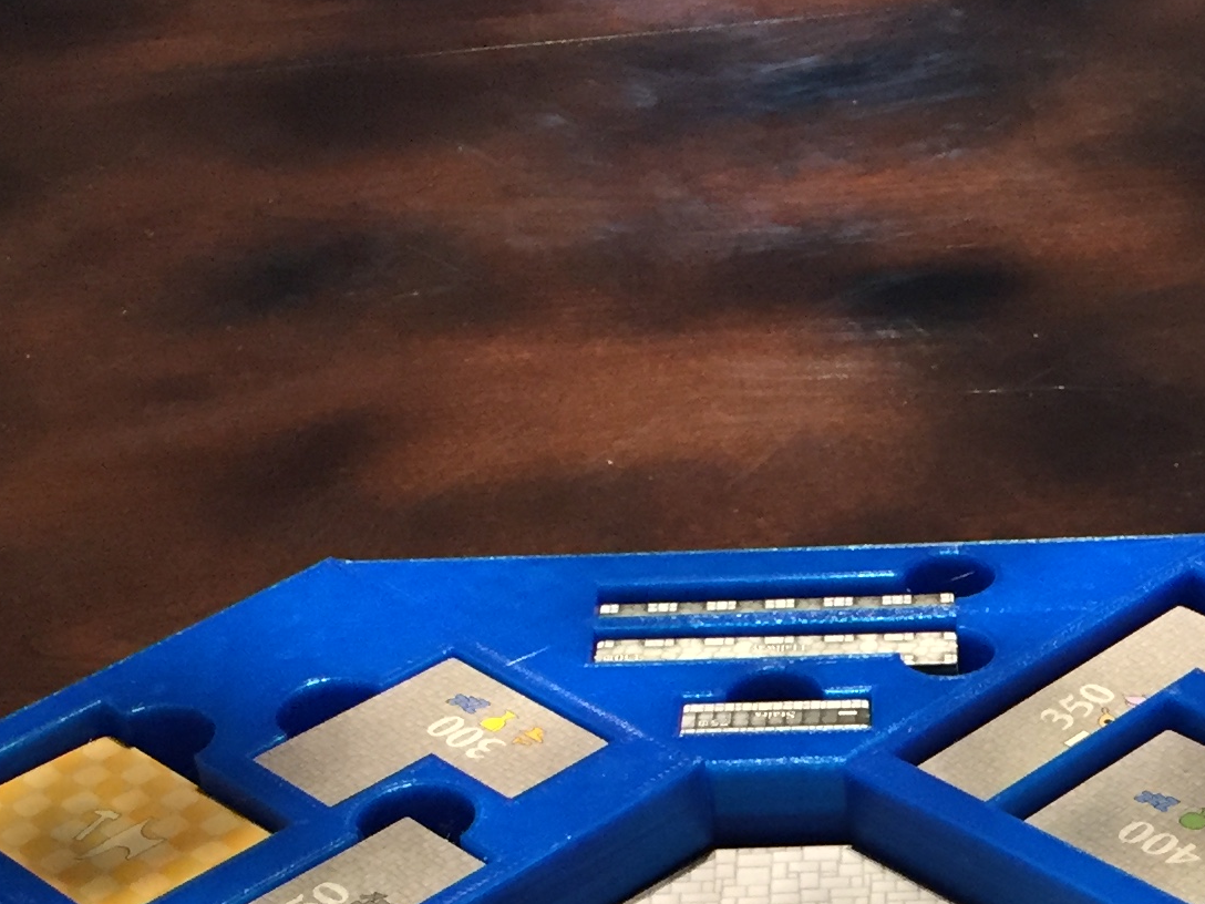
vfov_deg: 16.2
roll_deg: +2.4
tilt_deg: -39.5
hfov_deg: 22.1
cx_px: 1042
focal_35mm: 87
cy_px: 1105
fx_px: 3029
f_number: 2.2
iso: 125
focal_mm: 4.15
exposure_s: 1/30
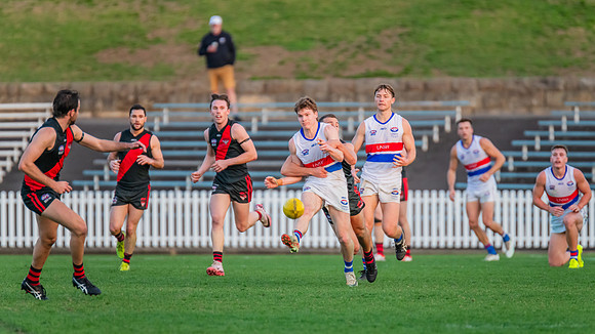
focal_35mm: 497
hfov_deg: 4.3
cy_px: 184
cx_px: 322
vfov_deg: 2.4
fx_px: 7841
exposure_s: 1/1250
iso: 2000
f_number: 4
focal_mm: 420
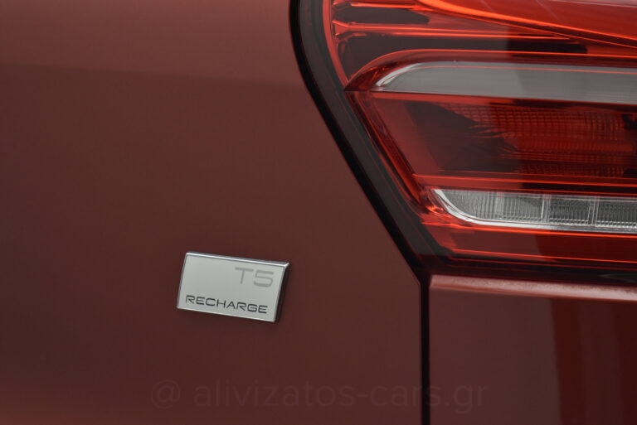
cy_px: 212
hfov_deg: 24.6
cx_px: 318
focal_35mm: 82
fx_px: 1461
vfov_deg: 16.6
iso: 1600
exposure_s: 1/125
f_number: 5.6
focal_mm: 55
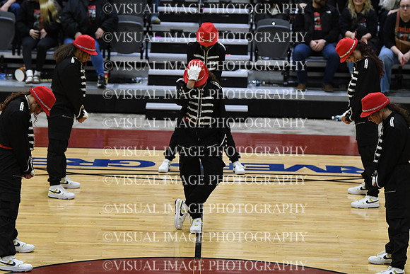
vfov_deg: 6.8
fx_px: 2301
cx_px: 205
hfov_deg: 10.2
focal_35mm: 202
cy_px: 137
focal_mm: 135
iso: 3200
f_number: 3.5
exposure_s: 1/400
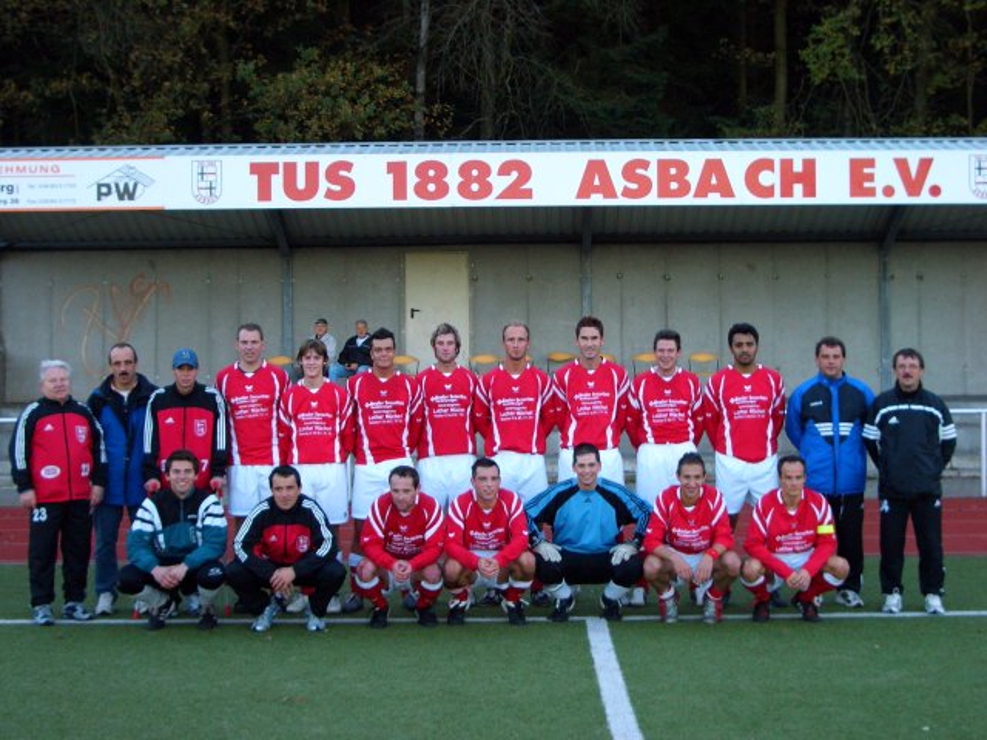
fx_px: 1397
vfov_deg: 29.7
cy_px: 370
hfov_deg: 38.9
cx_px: 494
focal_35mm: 49
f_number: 3.1
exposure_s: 1/80
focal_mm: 8.2
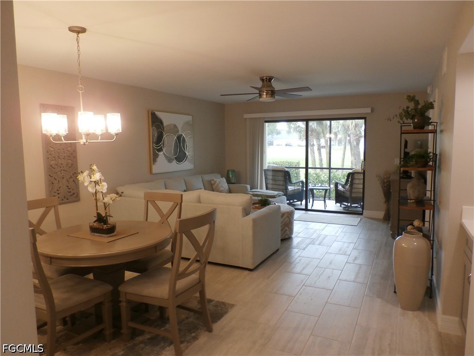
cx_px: 237
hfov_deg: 69.4
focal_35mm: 25
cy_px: 178
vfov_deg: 54.9
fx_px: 342
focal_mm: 4.5
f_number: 3
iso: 200
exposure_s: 1/40
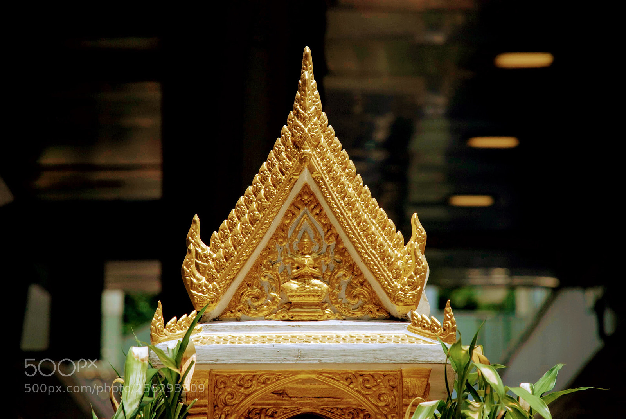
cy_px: 210
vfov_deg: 6.8
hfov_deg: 10.1
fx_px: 3525
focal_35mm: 202
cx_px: 313
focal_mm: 135
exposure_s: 1/640
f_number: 6.3
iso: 160
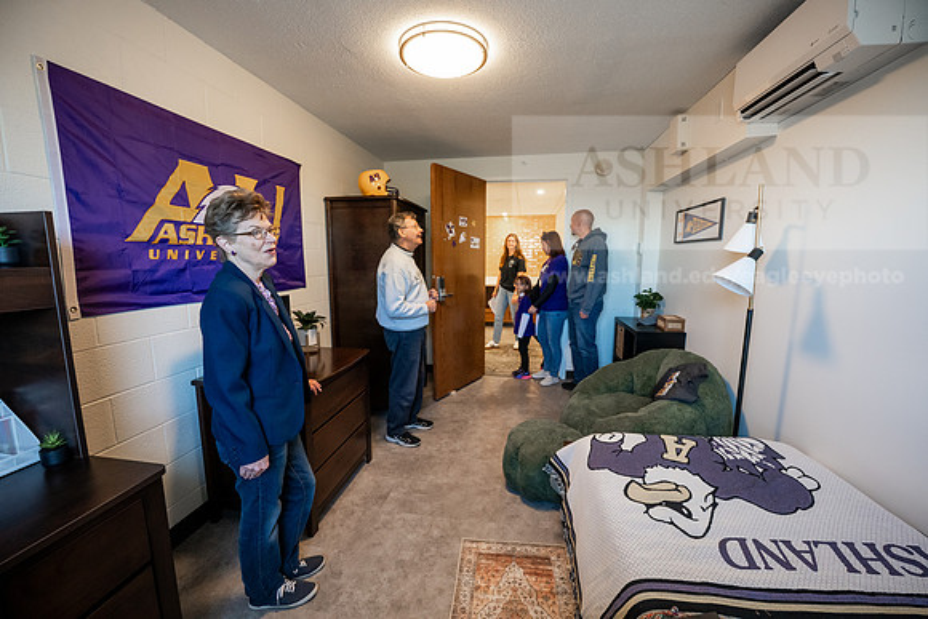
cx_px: 464
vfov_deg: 81.2
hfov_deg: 104.2
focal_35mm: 14
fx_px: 361
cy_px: 310
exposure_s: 1/200
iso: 2500
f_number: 4
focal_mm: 14
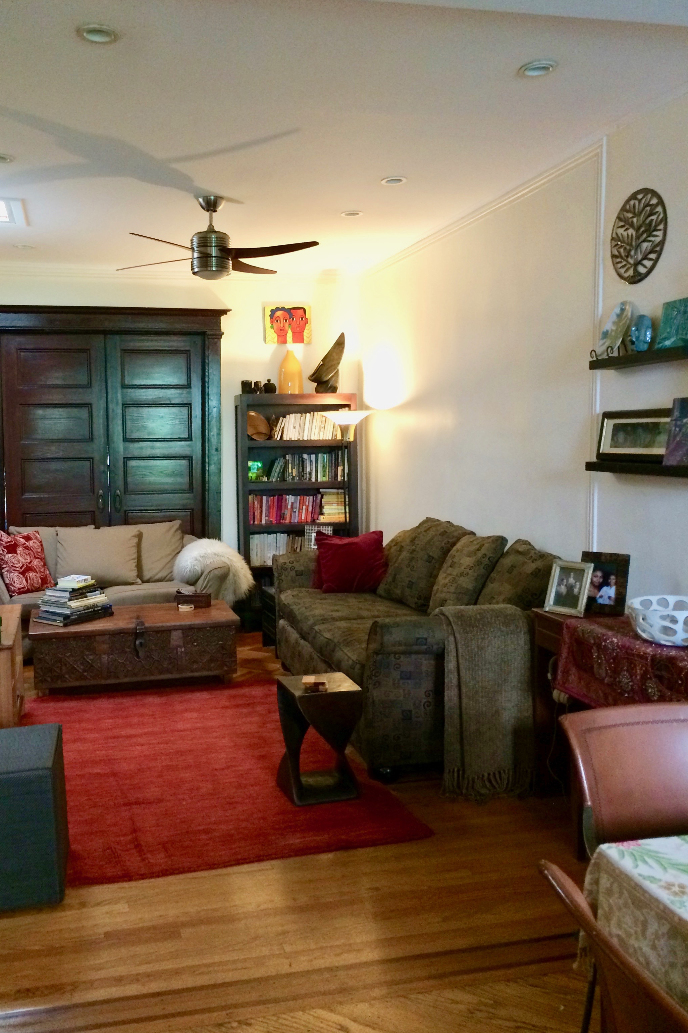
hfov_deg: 40.9
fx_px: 917
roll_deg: +0.2
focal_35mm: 32
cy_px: 504
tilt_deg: -5.3
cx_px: 279
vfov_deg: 58.7
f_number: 2.2
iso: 250
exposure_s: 1/24
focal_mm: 4.15
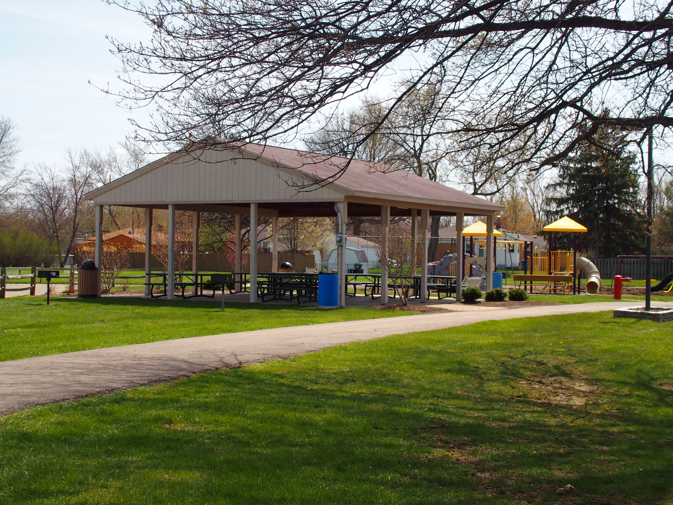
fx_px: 1108
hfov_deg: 33.8
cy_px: 252
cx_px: 336
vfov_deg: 25.7
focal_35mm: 57
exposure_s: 1/500
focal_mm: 12
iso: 100
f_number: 4.5
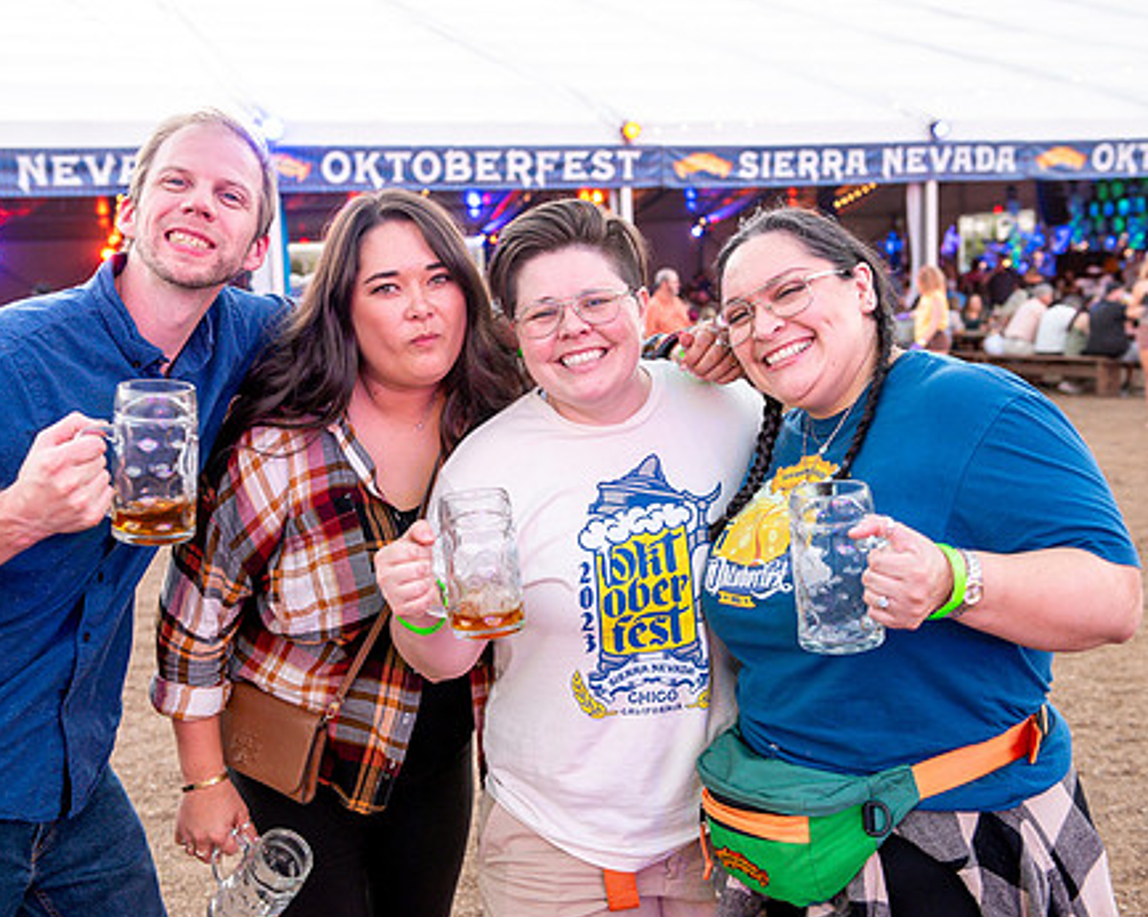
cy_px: 428
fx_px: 1494
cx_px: 522
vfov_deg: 34.1
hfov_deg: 42.0
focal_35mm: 44
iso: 1000
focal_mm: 35
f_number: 4
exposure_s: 1/125
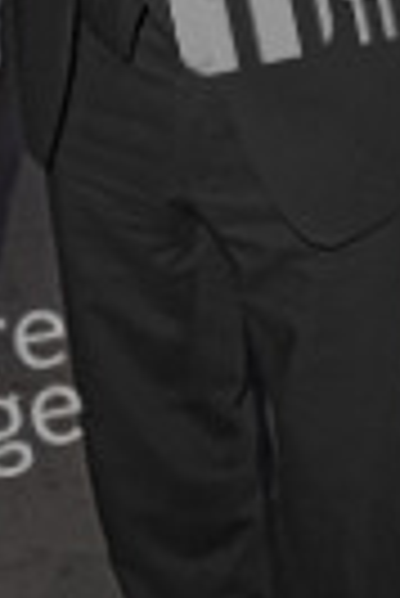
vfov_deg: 17.3
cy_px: -256
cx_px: -18
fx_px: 1795
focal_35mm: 108
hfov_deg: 12.5
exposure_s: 1/125
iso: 3200
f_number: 6.3
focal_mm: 24
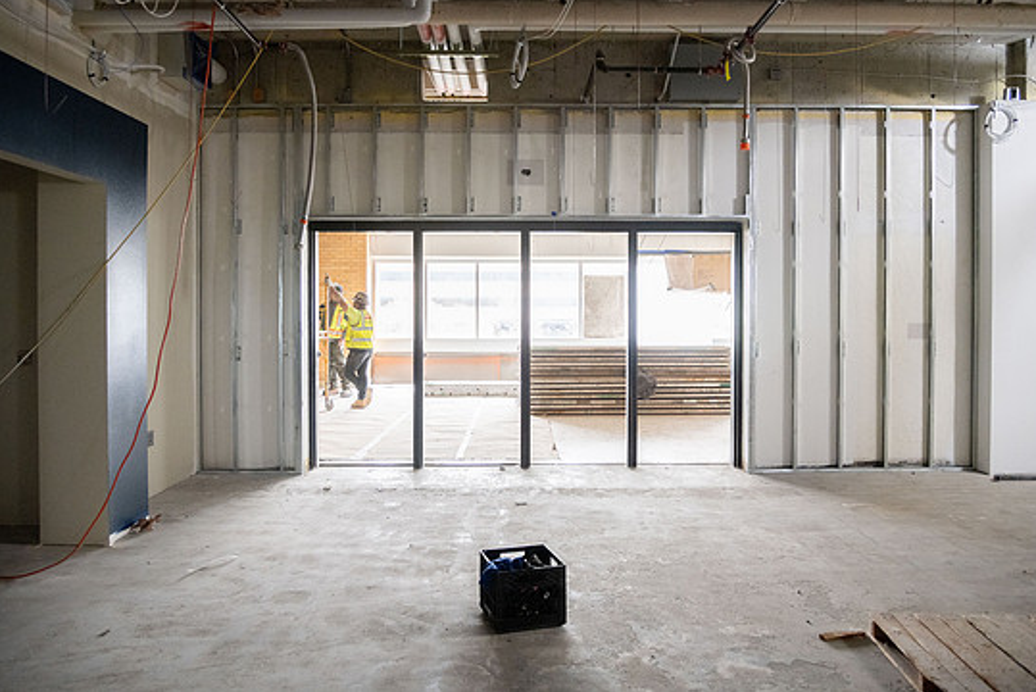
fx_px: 749
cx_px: 522
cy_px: 322
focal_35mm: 26
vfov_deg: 49.6
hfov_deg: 69.4
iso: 1600
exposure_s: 1/250
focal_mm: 24
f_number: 4
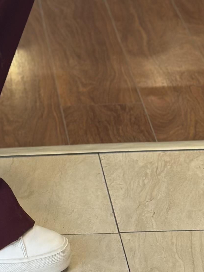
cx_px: -89
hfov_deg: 8.3
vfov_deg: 10.6
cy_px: -220
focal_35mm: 175
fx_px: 1376
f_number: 1.78
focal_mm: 6.86
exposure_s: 1/93
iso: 125
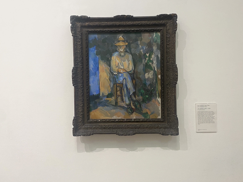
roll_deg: +1.6
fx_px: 218
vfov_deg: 45.4
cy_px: 83
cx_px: 125
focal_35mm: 31
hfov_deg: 58.3
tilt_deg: -2.3
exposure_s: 1/50
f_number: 1.8
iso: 500
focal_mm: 4.25
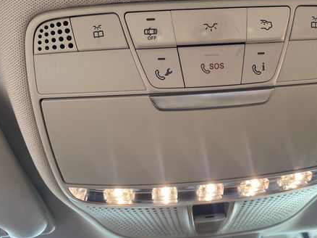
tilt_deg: +46.6
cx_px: 211
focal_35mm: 38
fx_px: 348
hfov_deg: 48.2
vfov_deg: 37.7
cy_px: 108
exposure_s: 1/120
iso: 64
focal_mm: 4.2
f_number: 1.6
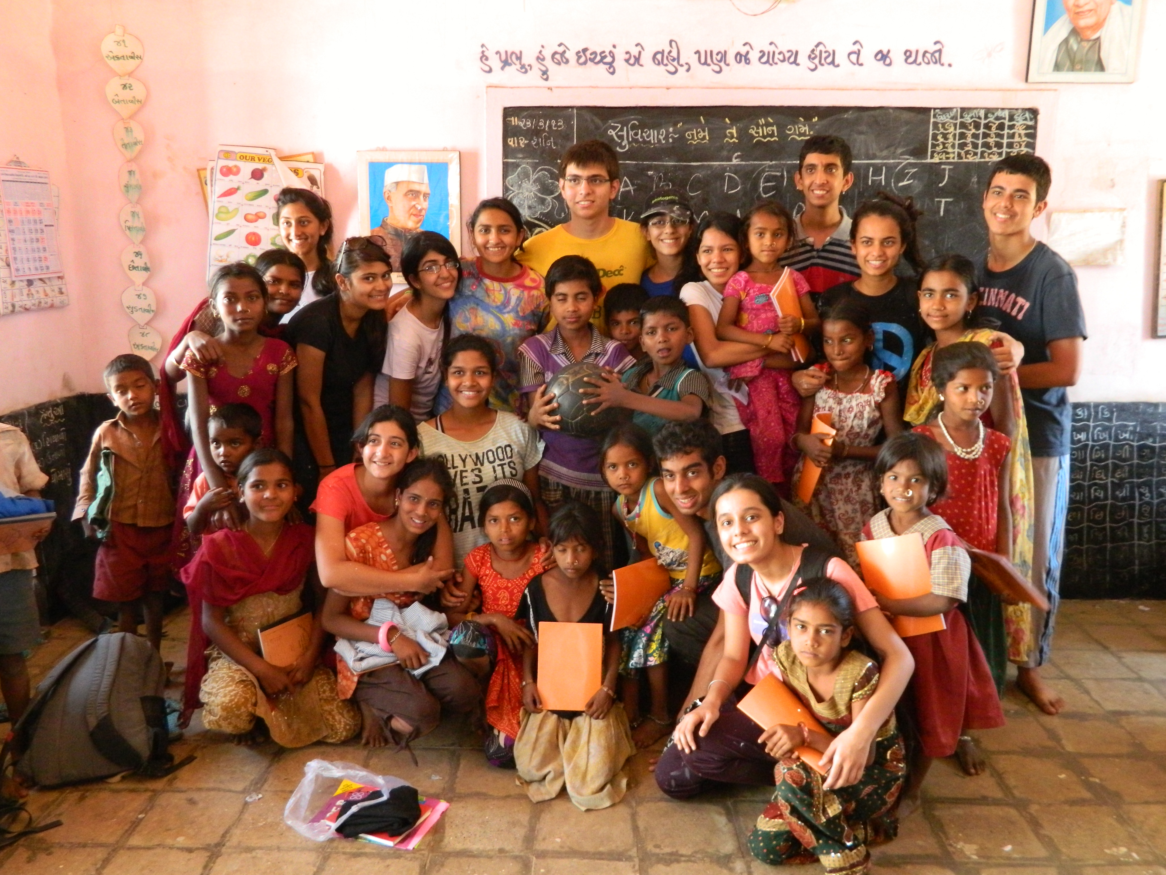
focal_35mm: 28
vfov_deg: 49.7
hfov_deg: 63.4
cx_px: 583
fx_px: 943
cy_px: 438
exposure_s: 1/25
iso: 400
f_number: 3.2
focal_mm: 5.1
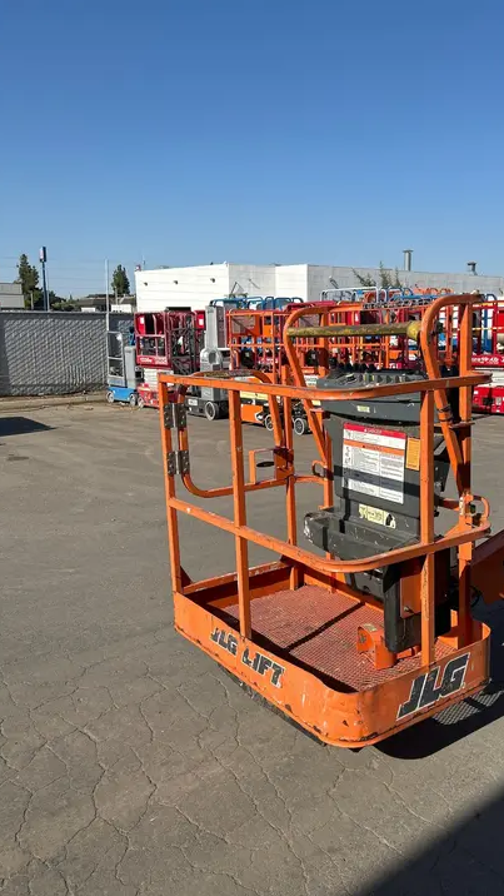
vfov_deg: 66.1
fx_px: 689
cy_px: 449
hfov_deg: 39.8
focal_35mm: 29
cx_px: 328
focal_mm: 5.7
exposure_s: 1/5076
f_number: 1.5
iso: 50
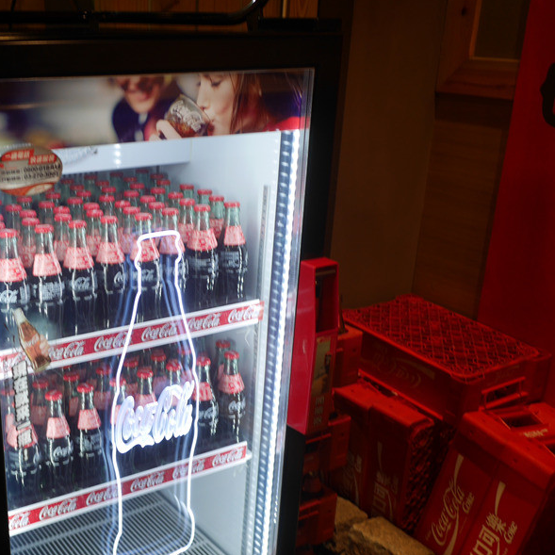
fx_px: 816
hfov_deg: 36.6
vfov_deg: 37.4
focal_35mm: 45
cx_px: 135
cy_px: 339
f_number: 1.7
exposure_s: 1/80
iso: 200
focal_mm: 15
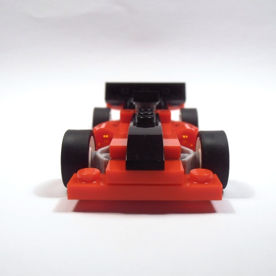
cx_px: 146
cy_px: 138
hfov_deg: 38.3
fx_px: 397
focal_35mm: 44
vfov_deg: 38.3
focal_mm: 6.61
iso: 80
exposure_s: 1/50
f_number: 3.9
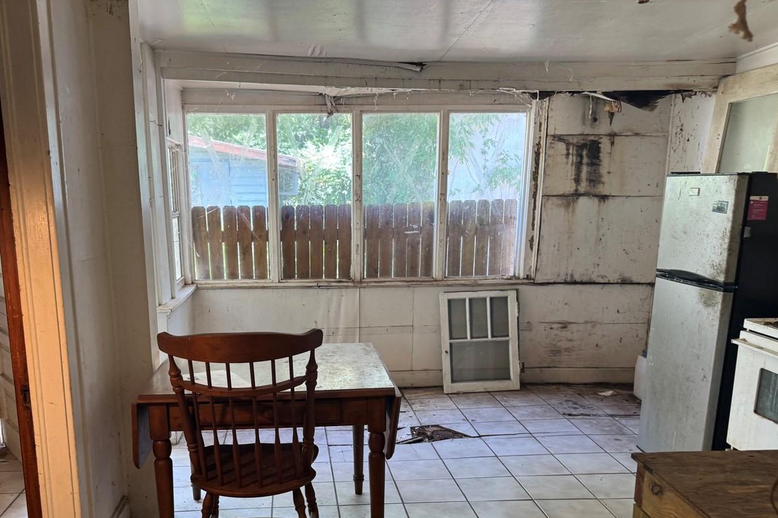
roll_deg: +0.8
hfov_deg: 55.6
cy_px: 378
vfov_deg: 38.1
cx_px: 337
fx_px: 735
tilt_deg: -14.0
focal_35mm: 34
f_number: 1.78
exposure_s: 1/60
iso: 125
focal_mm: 6.76
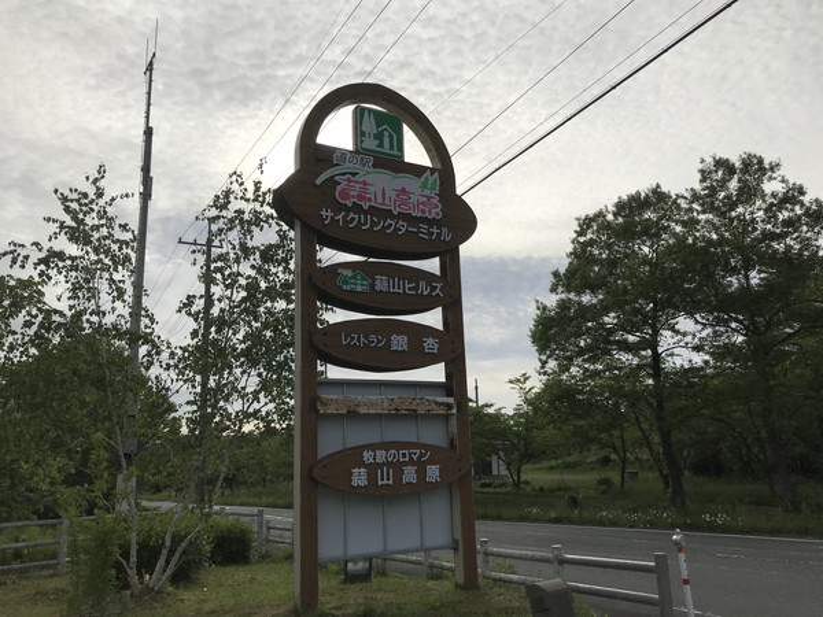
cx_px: 412
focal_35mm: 28
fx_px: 666
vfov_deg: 49.7
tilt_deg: +13.0
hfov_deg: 63.4
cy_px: 308
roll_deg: +1.0
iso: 20
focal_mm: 3.99
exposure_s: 1/8000
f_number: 1.8
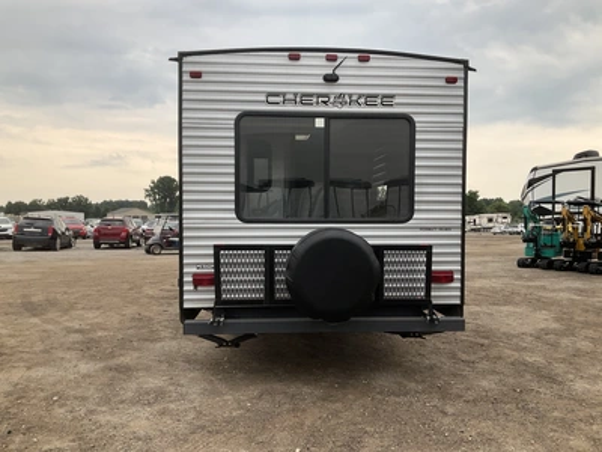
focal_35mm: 29
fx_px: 504
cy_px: 226
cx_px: 301
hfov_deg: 61.7
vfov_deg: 48.2
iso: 25
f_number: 1.8
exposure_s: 1/287
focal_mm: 3
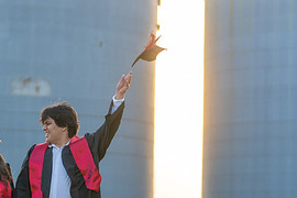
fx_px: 1559
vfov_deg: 7.3
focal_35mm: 189
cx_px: 45
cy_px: 144
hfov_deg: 10.8
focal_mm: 88
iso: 640
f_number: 2.8
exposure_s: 1/1000
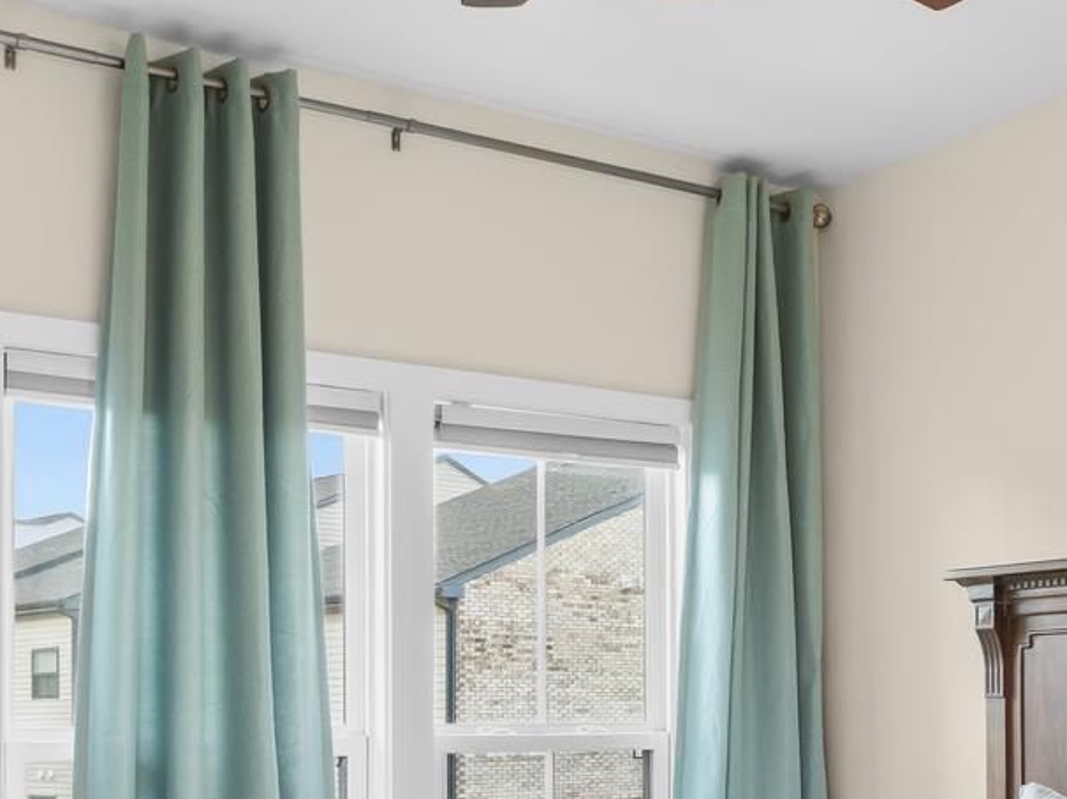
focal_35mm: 52
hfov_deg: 36.0
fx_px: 1602
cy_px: 719
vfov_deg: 27.0
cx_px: 799
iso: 1000
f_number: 5.6
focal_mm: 16
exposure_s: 1/40
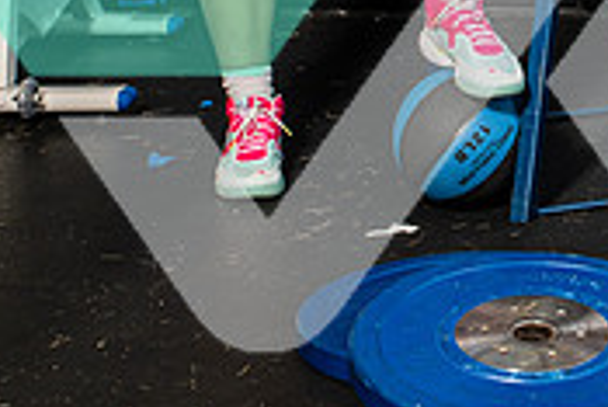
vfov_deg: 11.0
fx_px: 2011
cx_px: 862
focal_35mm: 119
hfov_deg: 16.0
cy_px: -256
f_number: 7.1
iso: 250
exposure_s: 1/250
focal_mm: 36
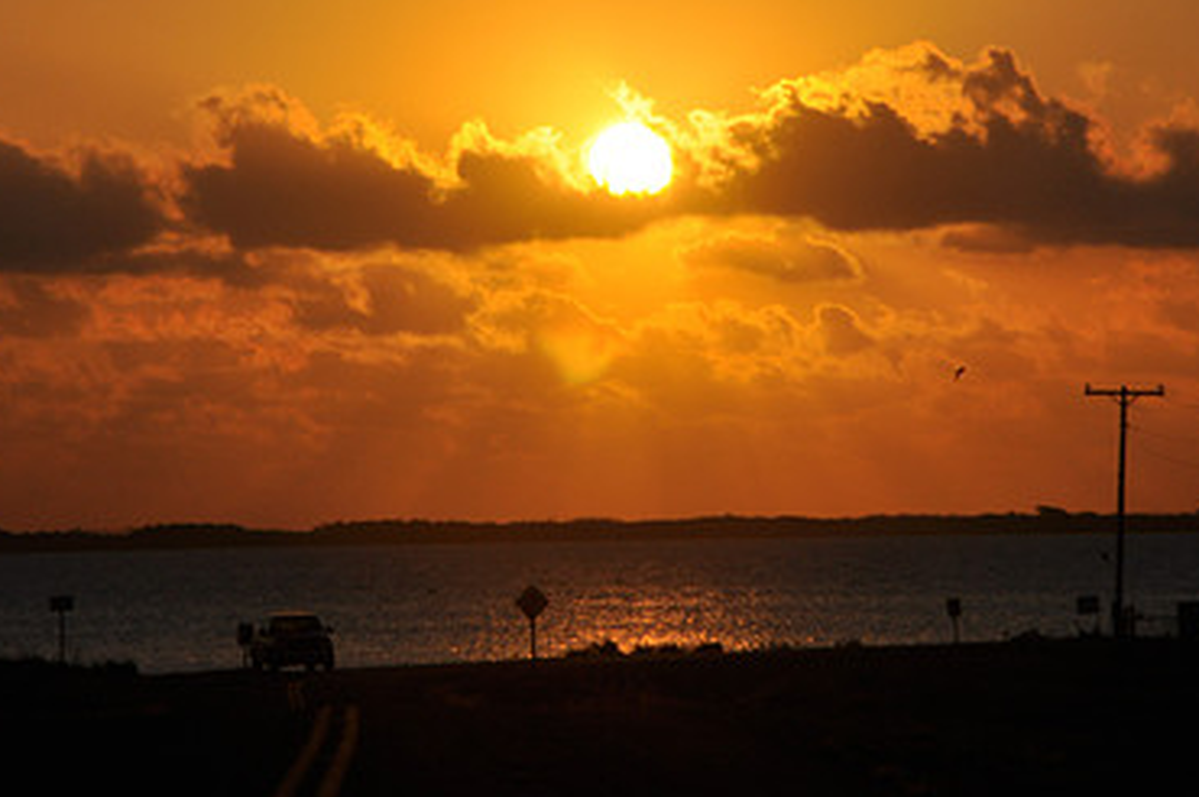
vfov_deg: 5.6
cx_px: 606
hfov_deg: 8.4
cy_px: 228
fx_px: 8212
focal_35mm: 247
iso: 200
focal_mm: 105
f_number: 14
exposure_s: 1/800
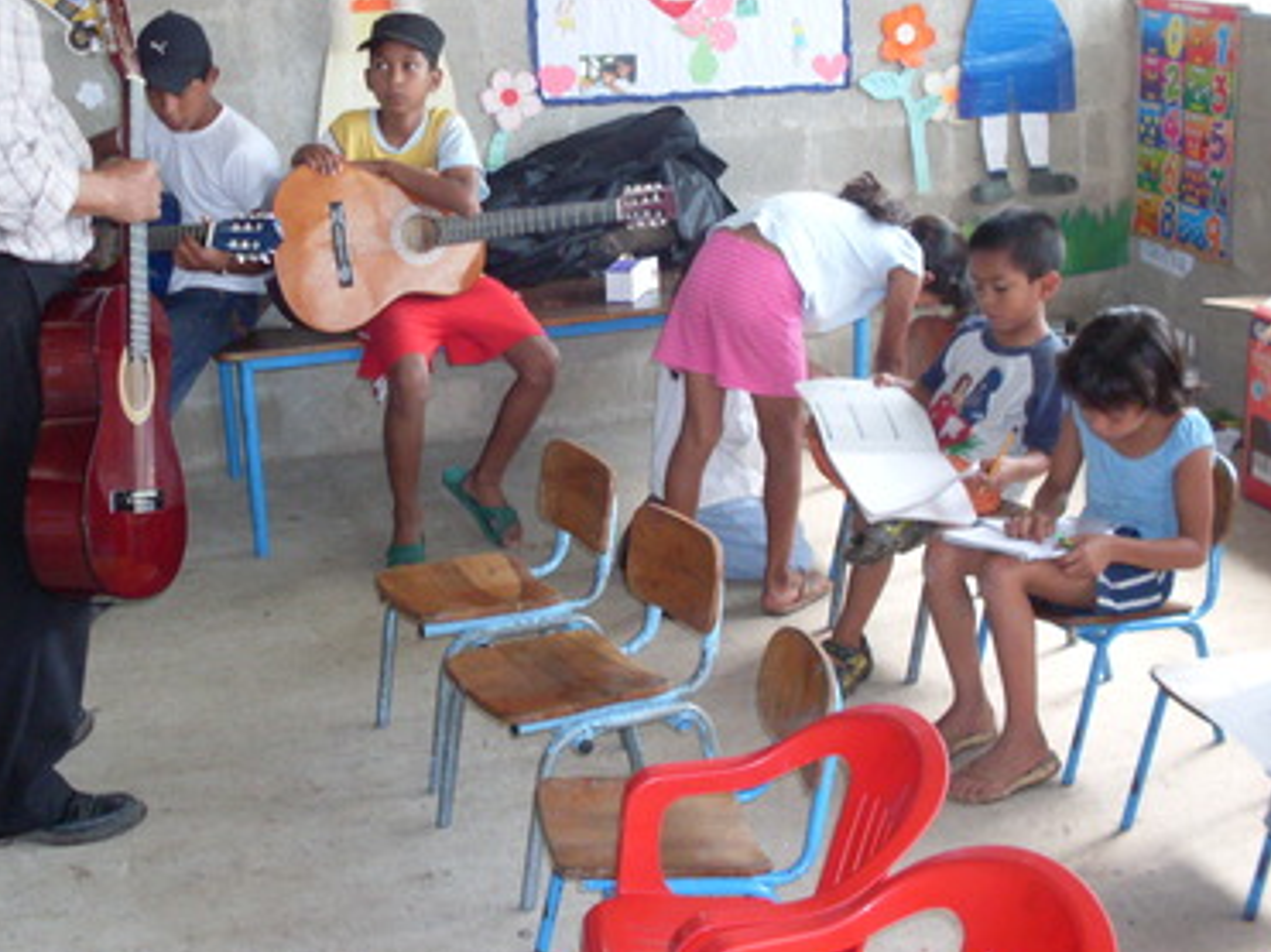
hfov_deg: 36.7
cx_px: 526
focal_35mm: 52
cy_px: 366
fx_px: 1909
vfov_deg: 27.9
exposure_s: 1/45
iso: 160
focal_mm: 6.3
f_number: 2.8
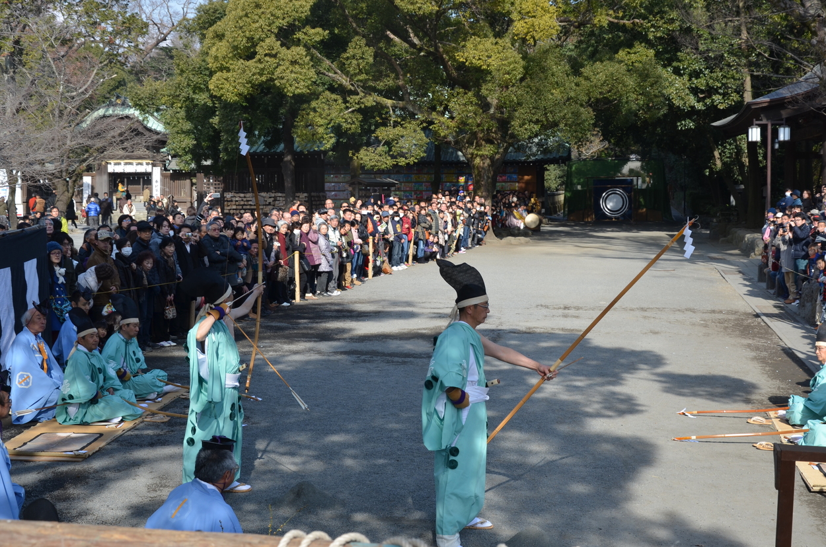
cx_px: 413
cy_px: 274
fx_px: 1305
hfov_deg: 35.1
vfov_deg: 23.7
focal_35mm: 57
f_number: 8
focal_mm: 38
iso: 160
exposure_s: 1/250
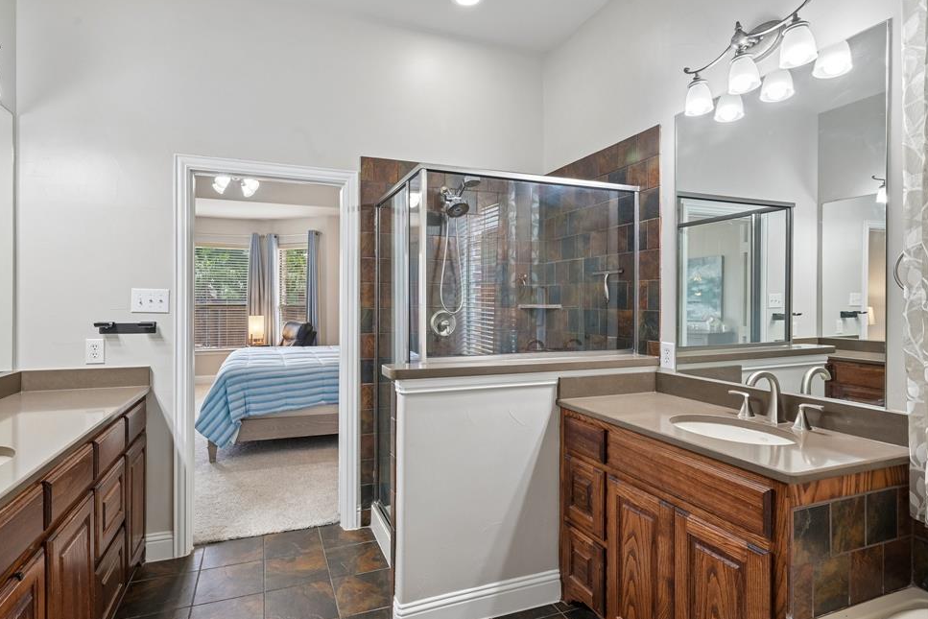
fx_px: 478
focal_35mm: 19
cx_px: 440
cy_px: 300
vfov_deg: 65.9
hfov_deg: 88.3
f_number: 8
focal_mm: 17.5
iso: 400
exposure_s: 1/8
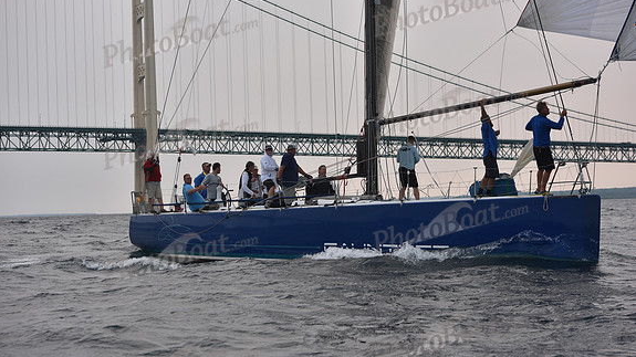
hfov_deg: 28.6
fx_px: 1248
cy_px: 183
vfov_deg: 16.3
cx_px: 316
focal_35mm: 74
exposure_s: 1/640
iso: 250
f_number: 4.5
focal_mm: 70
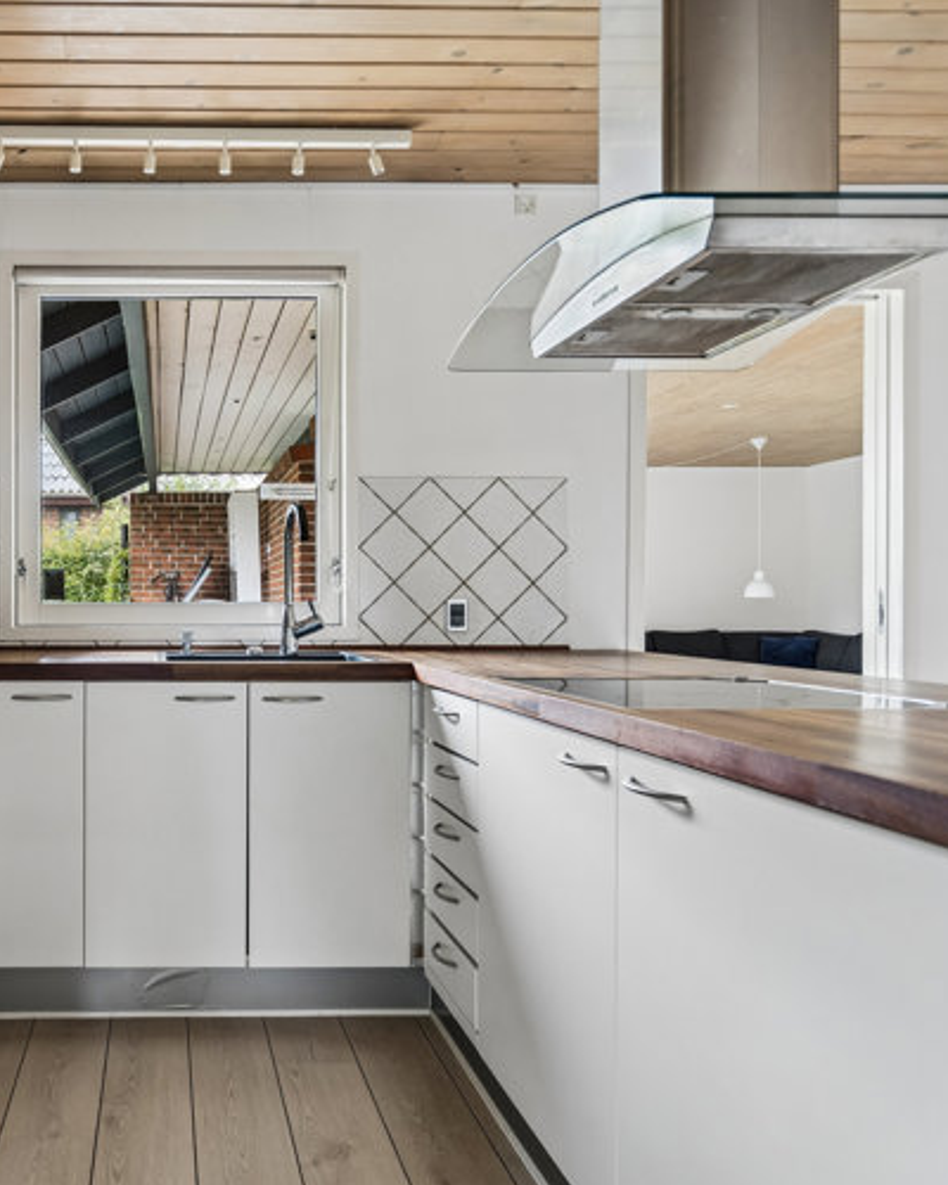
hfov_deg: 49.9
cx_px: 185
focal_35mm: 27
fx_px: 947
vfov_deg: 64.0
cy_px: 629
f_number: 4
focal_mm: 18
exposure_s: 1/2
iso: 400
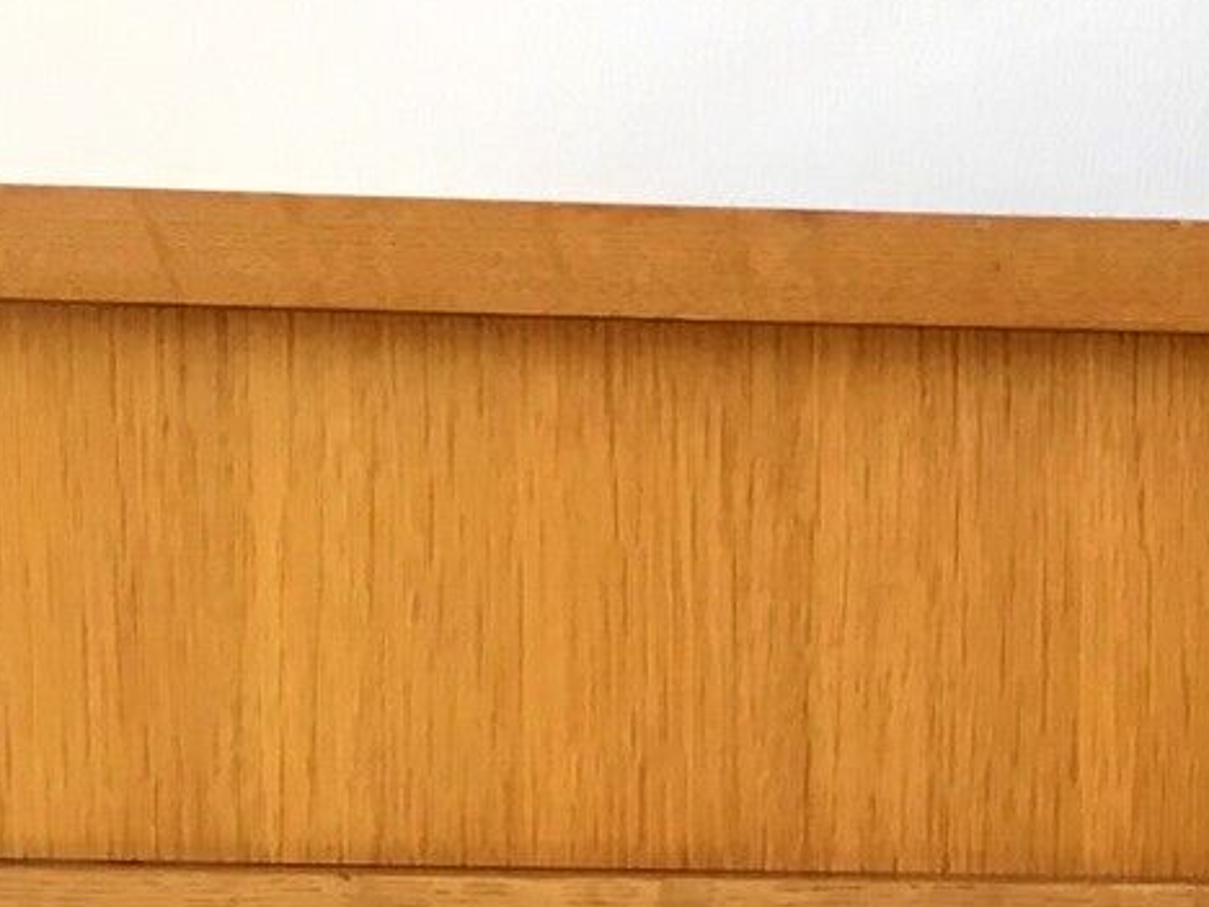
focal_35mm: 124
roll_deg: -0.6
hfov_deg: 15.0
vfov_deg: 11.6
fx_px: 4331
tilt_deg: -9.5
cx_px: 1697
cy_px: 1217
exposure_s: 1/33
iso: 32
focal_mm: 4.15
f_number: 2.2
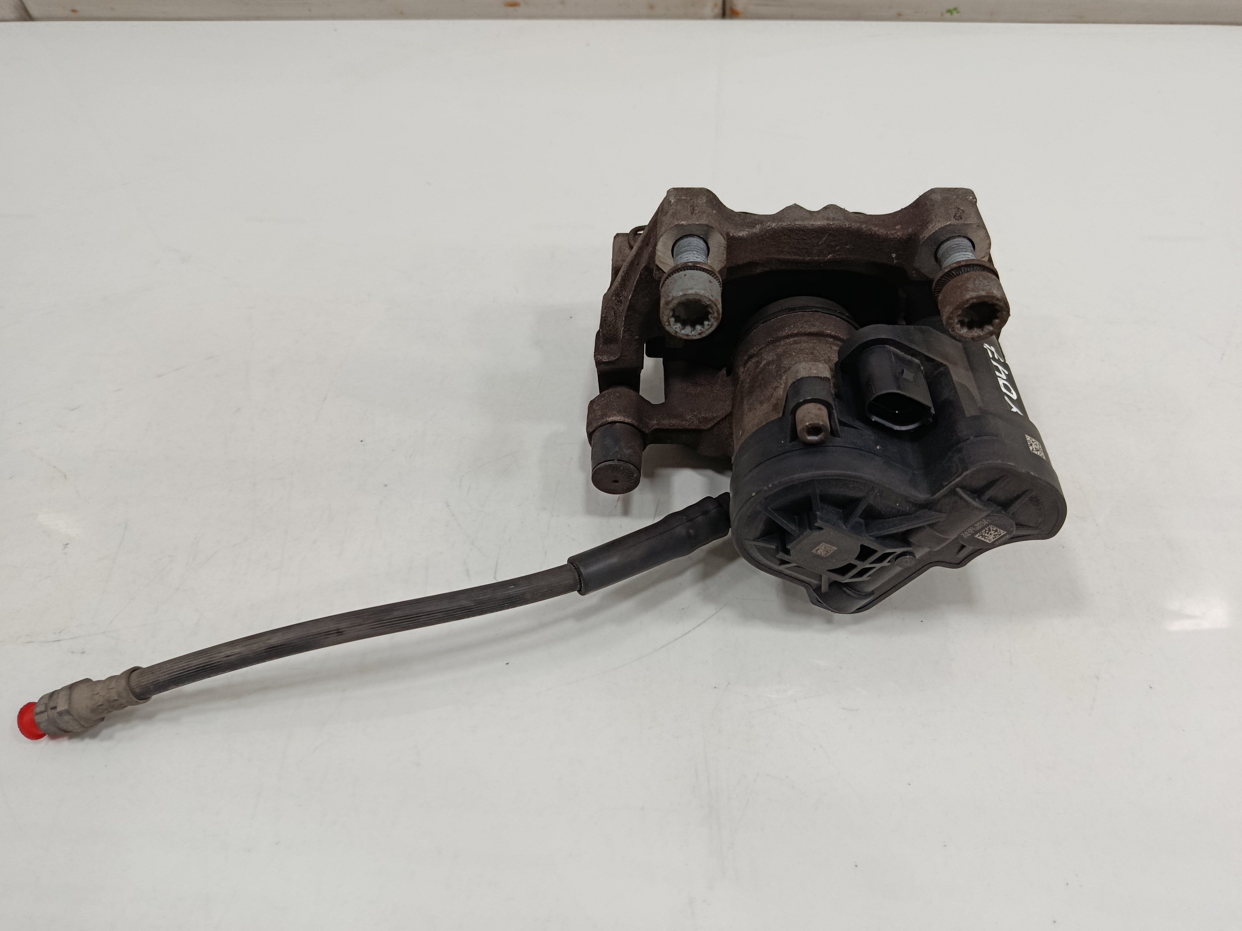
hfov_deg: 71.6
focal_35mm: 24
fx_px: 861
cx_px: 621
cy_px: 466
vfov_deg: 56.8
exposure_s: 1/100
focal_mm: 5.24
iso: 937
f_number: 1.7
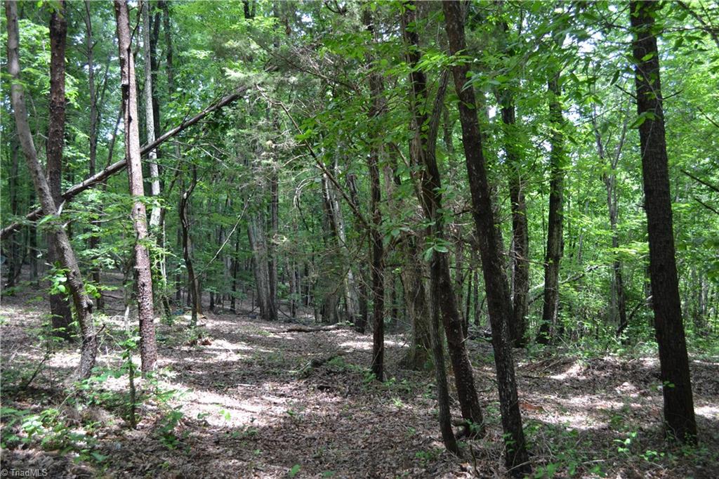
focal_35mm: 33
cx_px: 360
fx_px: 659
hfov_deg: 57.2
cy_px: 240
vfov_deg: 39.9
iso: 400
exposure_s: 1/100
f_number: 5
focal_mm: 22
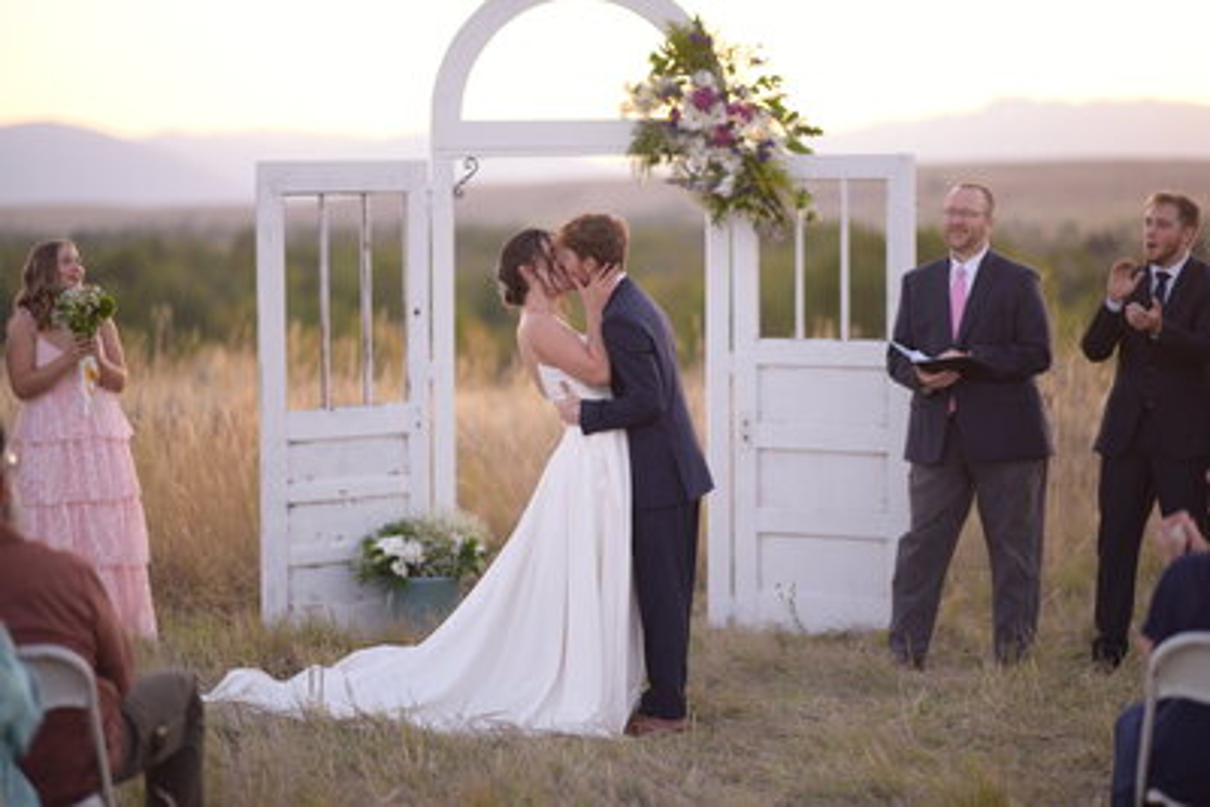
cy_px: 404
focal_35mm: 105
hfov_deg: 19.4
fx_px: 3530
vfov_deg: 13.1
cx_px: 605
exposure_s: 1/800
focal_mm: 105
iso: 320
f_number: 1.4
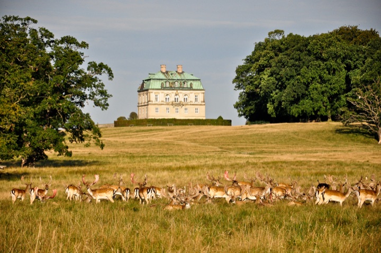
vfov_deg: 8.7
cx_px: 190
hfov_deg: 13.1
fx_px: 1665
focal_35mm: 158
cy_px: 126
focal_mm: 105
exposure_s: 1/1000
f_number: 5.6
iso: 800
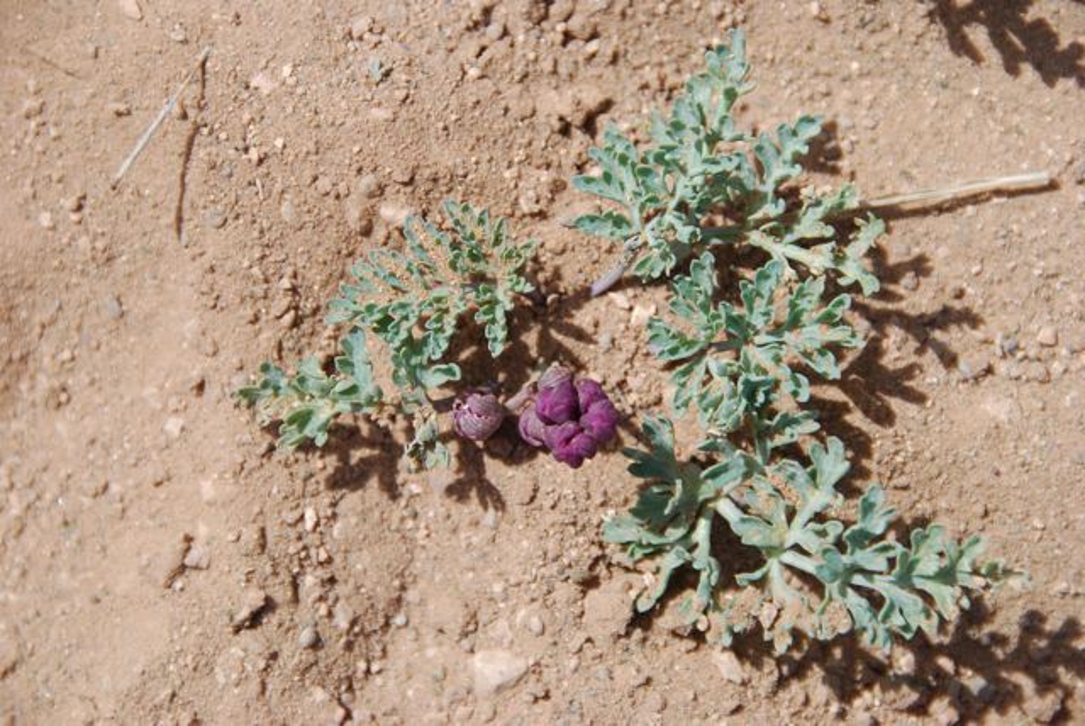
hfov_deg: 6.9
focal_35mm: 300
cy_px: 363
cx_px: 542
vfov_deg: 4.6
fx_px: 9050
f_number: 8
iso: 100
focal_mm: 200
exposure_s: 1/250
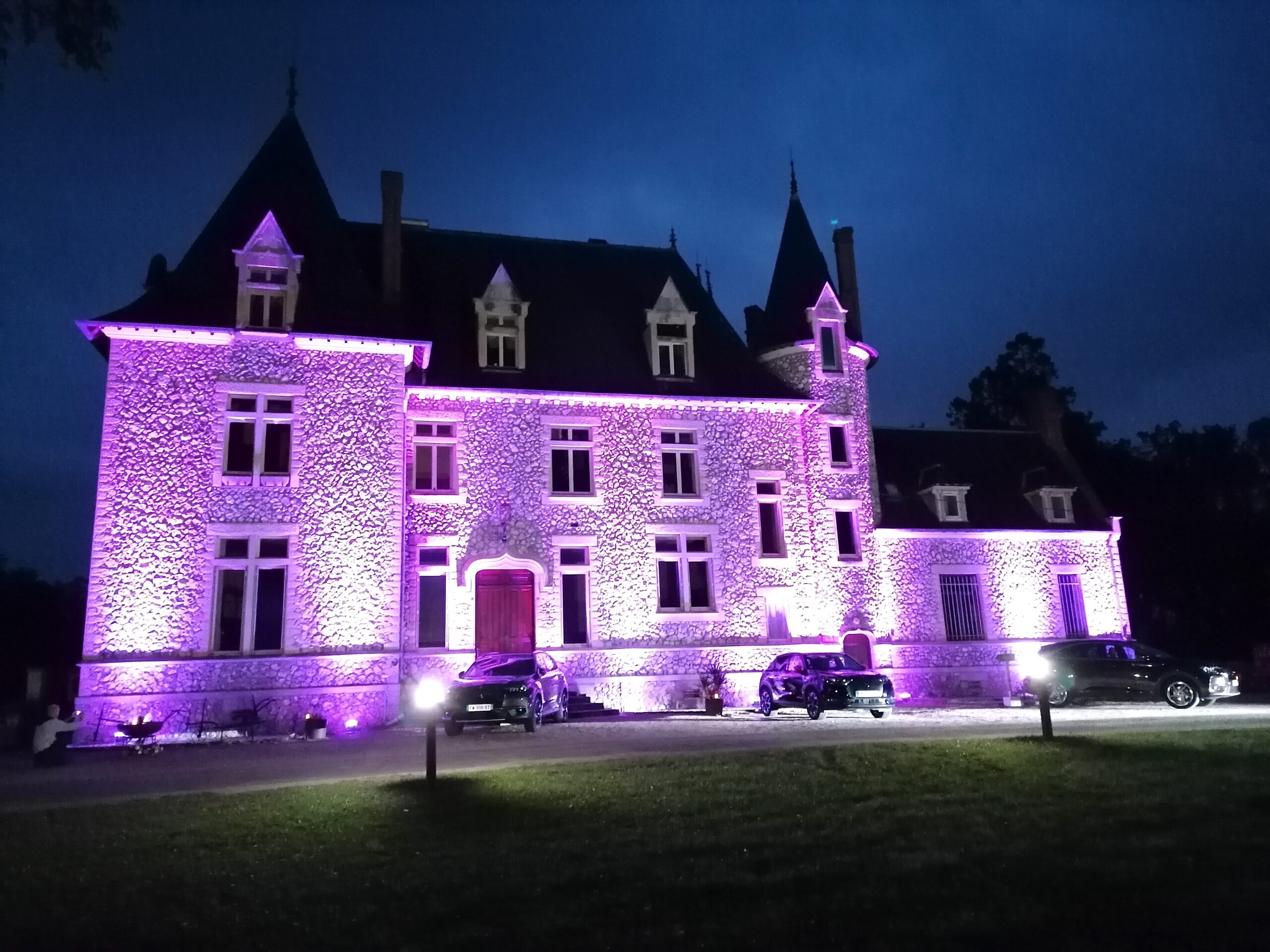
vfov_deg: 51.4
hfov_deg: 65.3
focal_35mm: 27
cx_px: 635
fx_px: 991
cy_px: 476
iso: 4000
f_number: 1.8
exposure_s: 1/12.5
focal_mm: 4.75
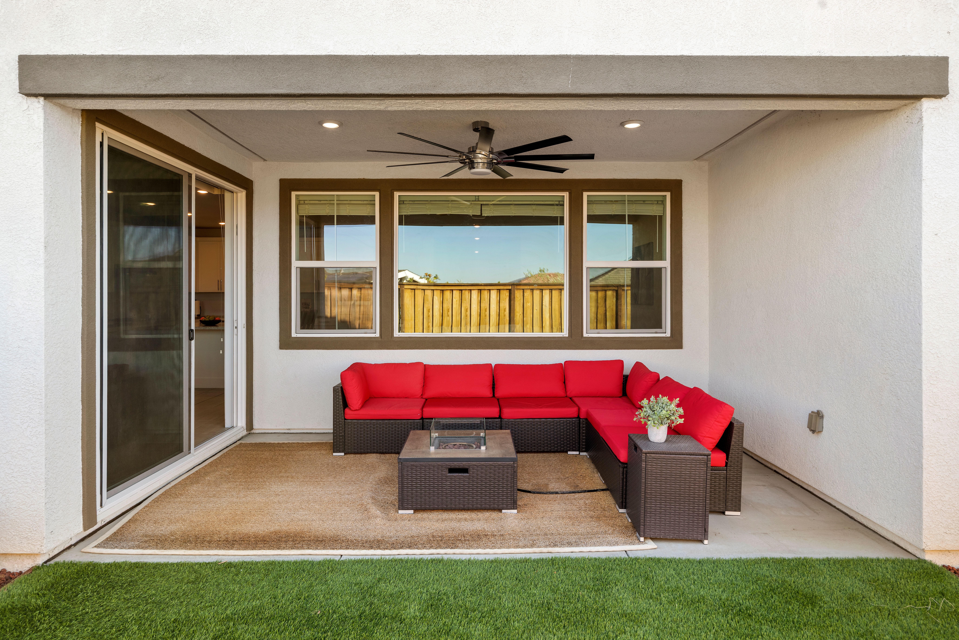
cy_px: 320
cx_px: 480
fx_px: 586
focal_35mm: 22
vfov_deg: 57.2
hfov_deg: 78.6
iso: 400
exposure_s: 1/60
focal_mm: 22
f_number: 7.1
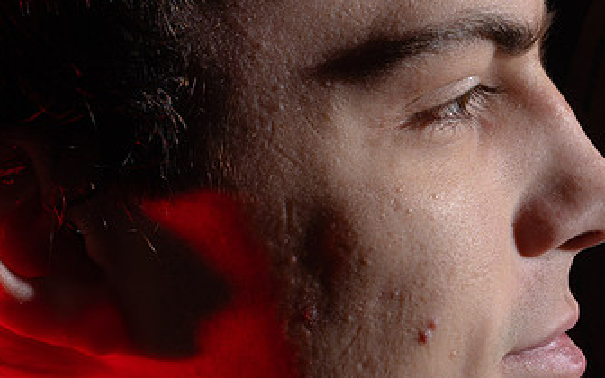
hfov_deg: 16.4
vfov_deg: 10.3
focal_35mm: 127
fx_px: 2094
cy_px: 185
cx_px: 416
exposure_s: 1/160
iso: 100
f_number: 13
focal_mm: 50
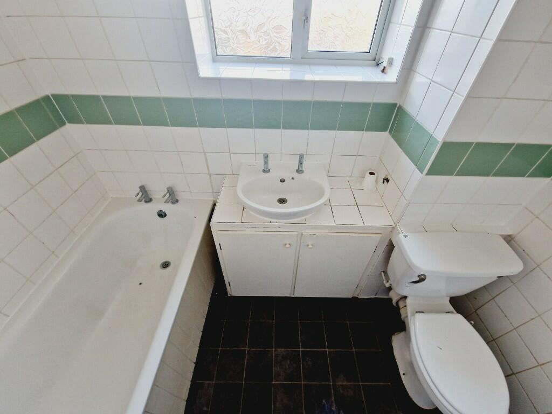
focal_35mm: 13
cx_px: 276
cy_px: 207
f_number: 2.2
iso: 80
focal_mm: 2.2
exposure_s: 1/50
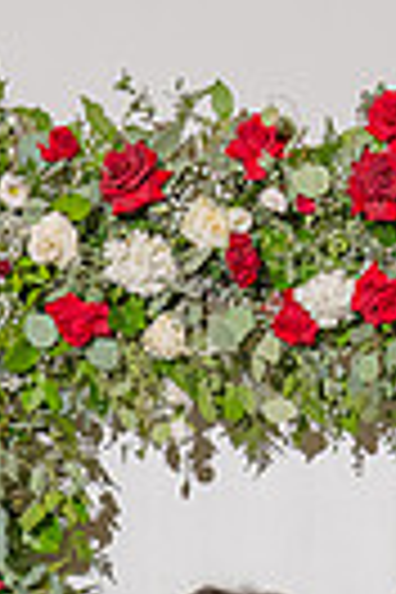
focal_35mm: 151
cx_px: 273
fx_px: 2491
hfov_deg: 9.1
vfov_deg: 12.6
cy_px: 987
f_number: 5.6
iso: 800
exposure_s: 1/200
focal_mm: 29
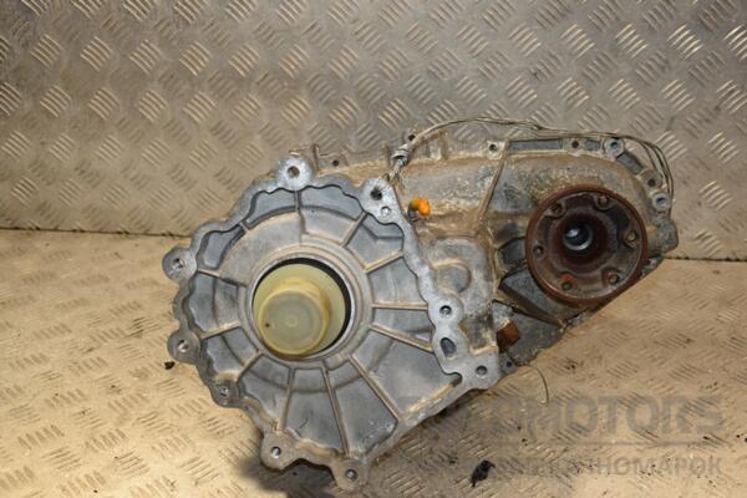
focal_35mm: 51
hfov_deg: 38.9
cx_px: 374
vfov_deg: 26.5
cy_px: 249
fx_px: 1058
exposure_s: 1/200
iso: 800
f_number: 5
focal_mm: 34
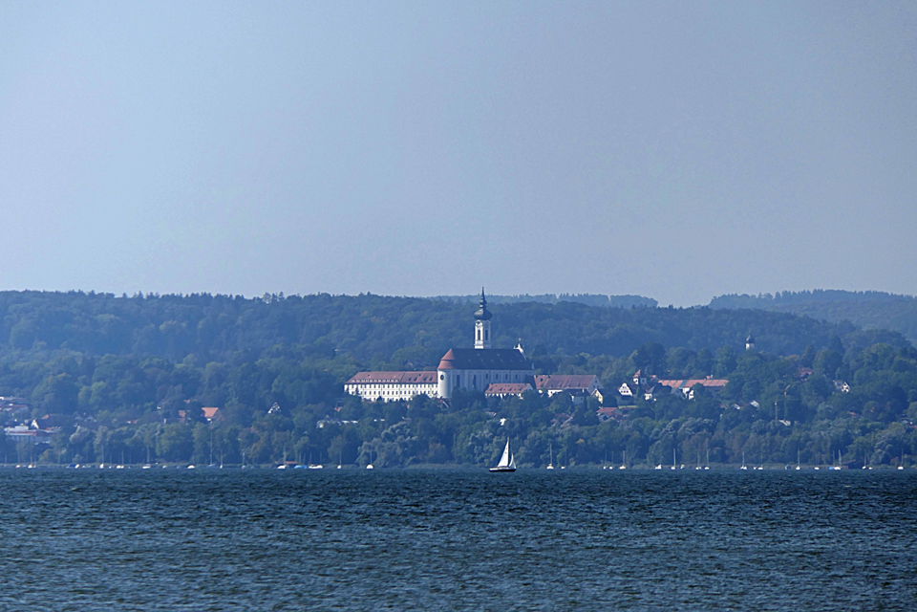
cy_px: 306
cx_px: 458
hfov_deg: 4.3
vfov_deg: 2.9
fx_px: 12226
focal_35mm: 480
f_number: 4.5
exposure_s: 1/2000
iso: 125
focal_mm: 176
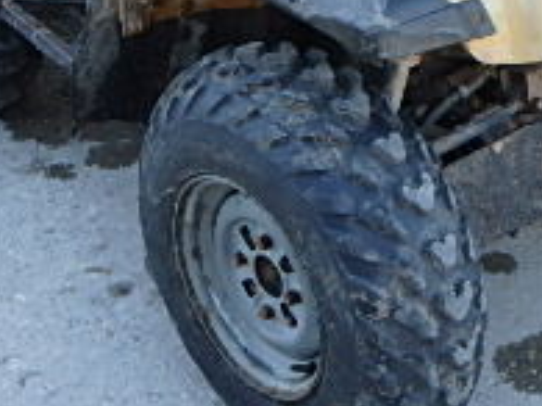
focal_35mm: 69
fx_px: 1080
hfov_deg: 27.9
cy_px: 75
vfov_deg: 21.0
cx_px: 381
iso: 125
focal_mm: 3.7
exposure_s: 1/80
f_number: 3.5
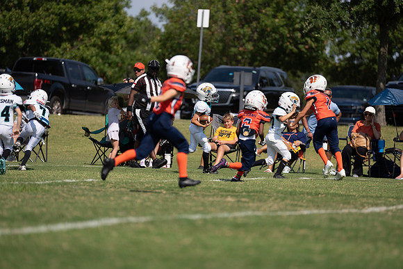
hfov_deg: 10.3
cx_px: 202
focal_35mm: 200
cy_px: 134
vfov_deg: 6.9
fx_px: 2239
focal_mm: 200
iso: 200
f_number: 2.8
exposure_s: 1/5000
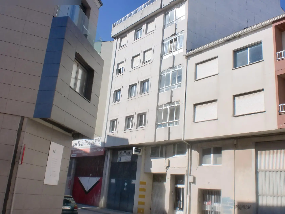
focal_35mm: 35
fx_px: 288
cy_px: 107
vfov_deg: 40.7
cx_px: 142
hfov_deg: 52.6
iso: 64
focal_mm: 6.3
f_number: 5.6
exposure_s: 1/500
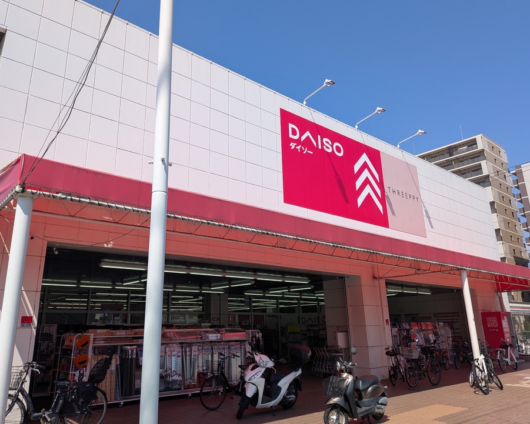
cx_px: 242
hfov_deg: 65.9
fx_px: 408
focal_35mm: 26
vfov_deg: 54.9
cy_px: 204
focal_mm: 4.53
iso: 27
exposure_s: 1/1802
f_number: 1.7
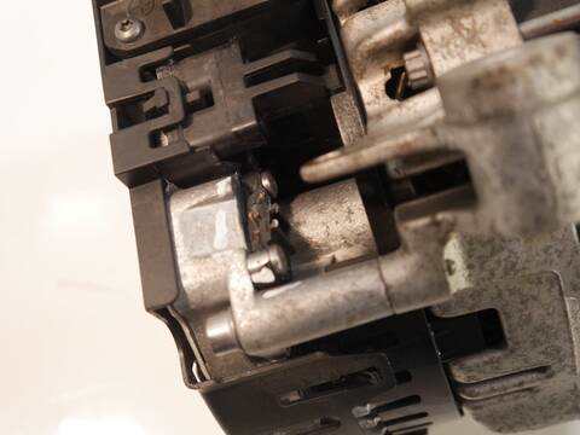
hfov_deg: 39.7
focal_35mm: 48
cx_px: 290
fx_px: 804
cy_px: 218
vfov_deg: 30.3
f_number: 4.5
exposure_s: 1/60
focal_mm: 24
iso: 1000
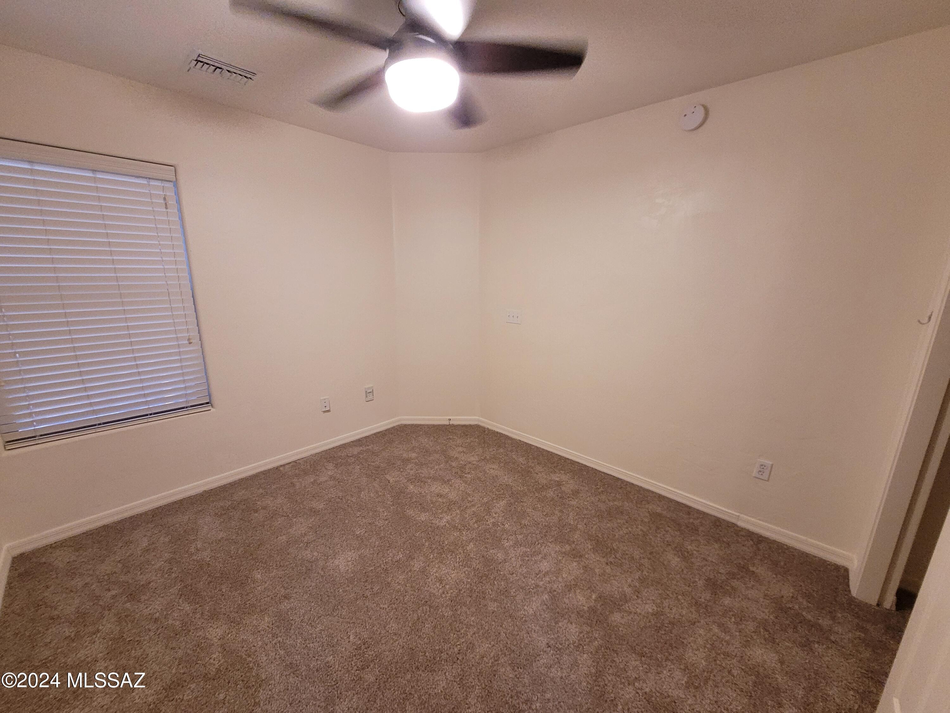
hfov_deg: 106.2
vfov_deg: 89.9
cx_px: 475
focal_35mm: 13
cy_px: 356
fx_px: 357
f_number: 2.2
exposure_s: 1/30
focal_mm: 1.74
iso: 400
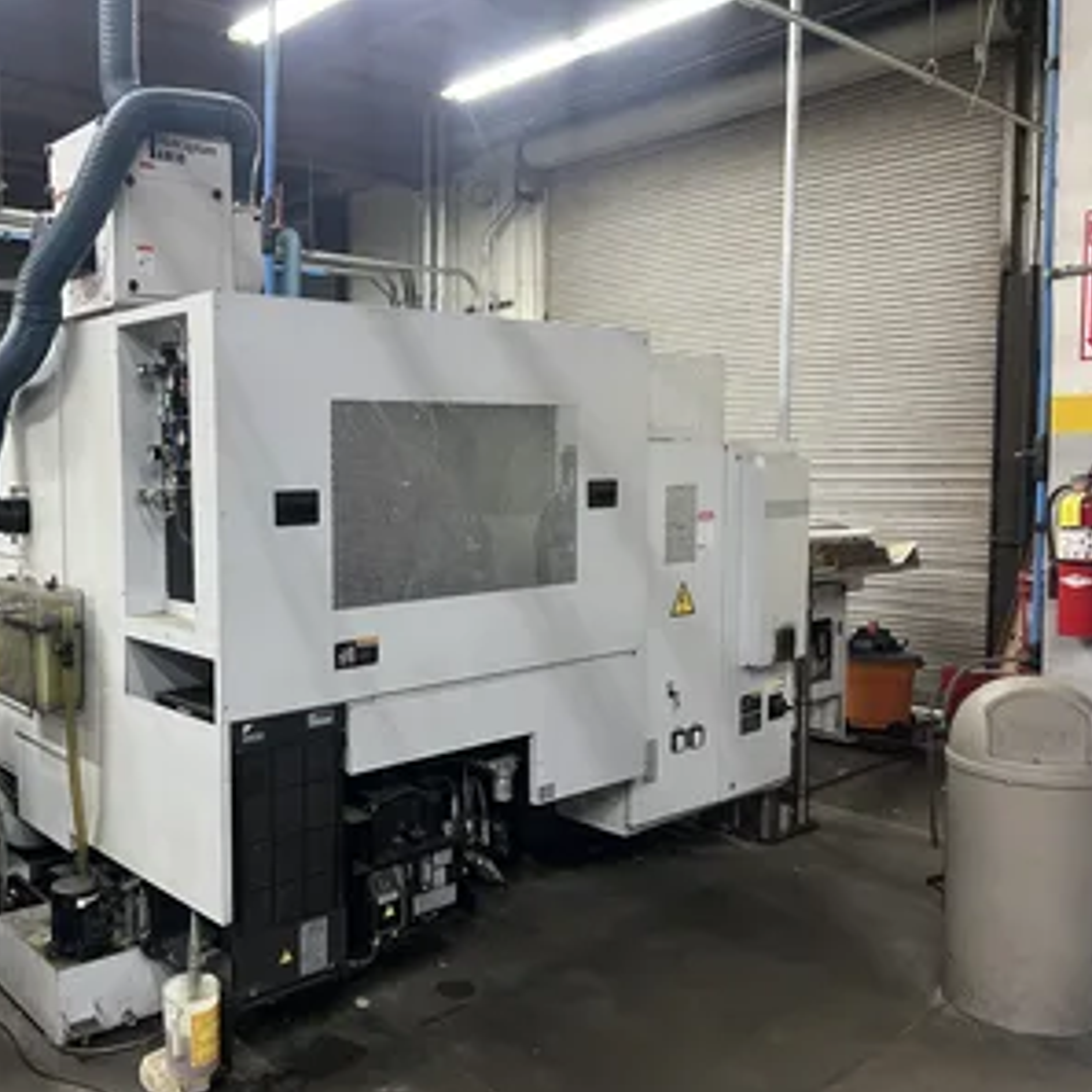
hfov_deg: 51.6
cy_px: 548
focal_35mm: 31
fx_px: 1106
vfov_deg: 52.5
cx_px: 368
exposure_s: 1/60
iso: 200
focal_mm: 5.7
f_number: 1.5
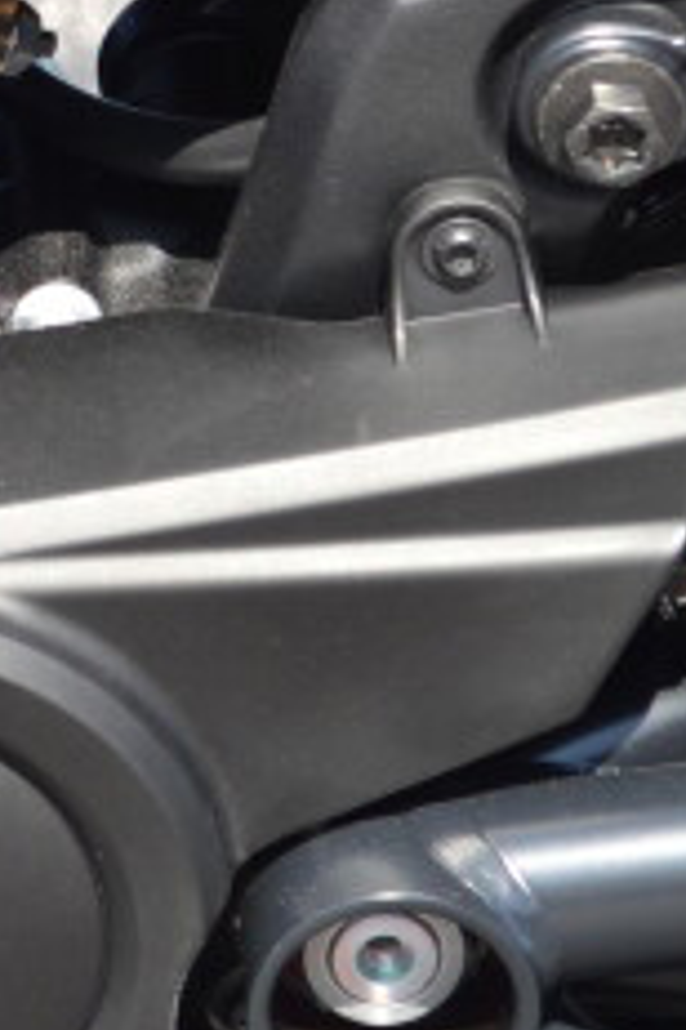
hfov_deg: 3.6
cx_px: -860
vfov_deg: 5.5
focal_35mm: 374
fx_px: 10689
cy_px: 406
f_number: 5.6
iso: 100
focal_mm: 48
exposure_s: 1/125
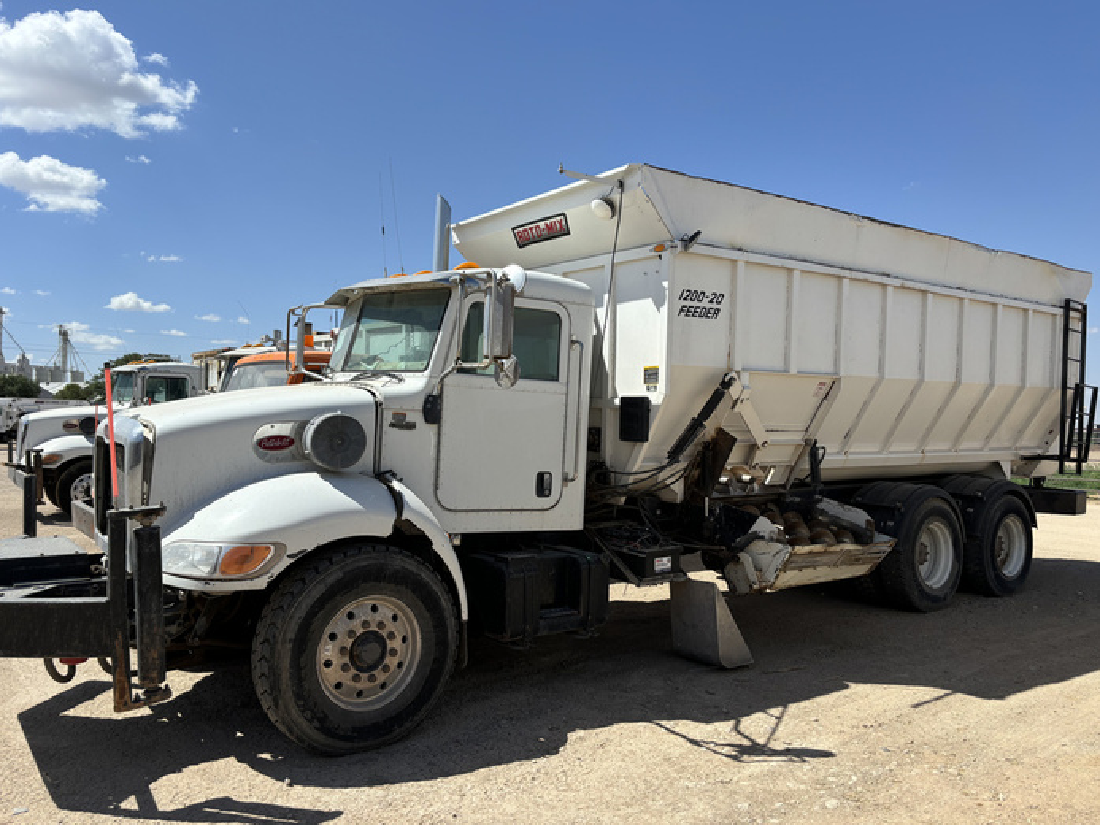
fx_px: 858
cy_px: 403
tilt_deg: +2.1
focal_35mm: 27
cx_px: 557
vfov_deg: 51.4
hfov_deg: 65.3
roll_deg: -1.5
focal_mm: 5.96
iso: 50
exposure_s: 1/3937
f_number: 1.6
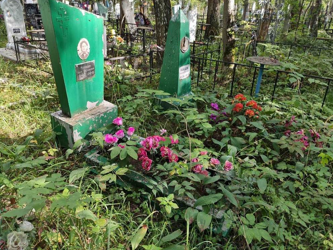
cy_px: 122
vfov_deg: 51.4
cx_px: 166
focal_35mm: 27
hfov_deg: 65.3
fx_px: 260
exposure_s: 1/120
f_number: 1.75
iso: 215
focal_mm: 4.77
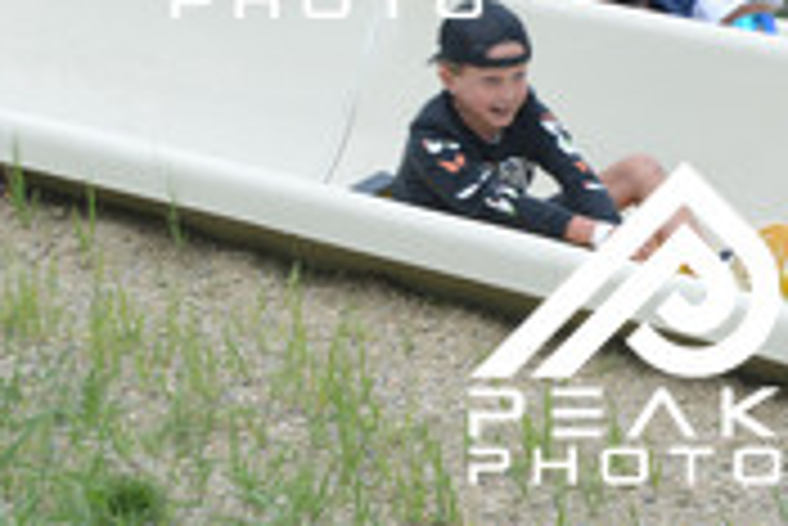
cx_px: 644
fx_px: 9748
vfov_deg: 3.1
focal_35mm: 445
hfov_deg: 4.6
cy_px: 294
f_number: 6.3
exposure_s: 1/640
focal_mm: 195
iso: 450
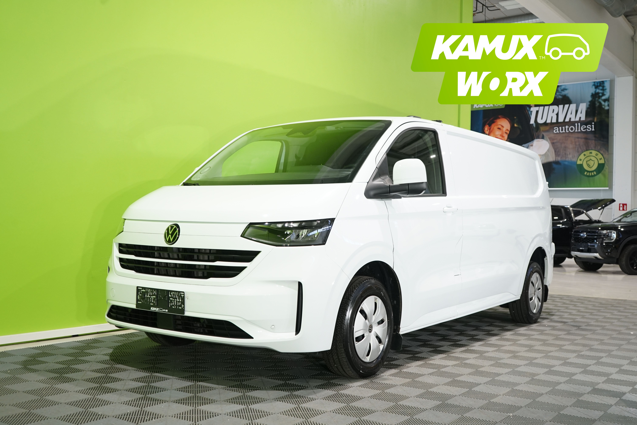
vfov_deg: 35.9
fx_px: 655
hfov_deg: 51.9
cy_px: 212
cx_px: 318
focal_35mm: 37
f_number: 5.6
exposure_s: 1/30
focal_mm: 37
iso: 800
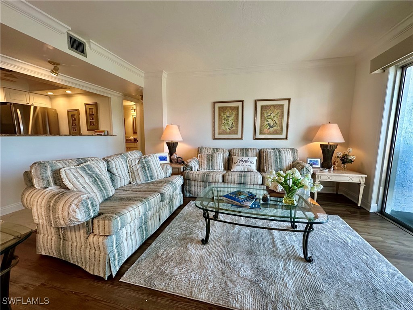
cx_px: 206
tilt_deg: -6.7
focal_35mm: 14
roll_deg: +0.2
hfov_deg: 102.1
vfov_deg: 85.7
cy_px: 155
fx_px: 167
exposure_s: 1/120
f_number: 2.2
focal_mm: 2.22
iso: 160
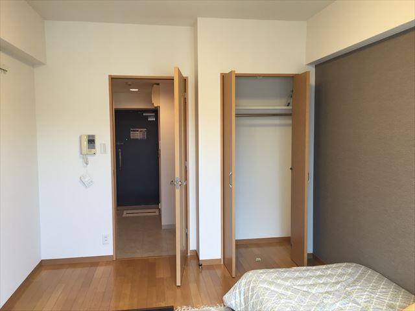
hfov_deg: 61.7
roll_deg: -0.5
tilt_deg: -2.3
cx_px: 208
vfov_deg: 48.2
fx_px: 348
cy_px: 156
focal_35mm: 29
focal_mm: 4.15
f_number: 2.2
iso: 32
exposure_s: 1/33
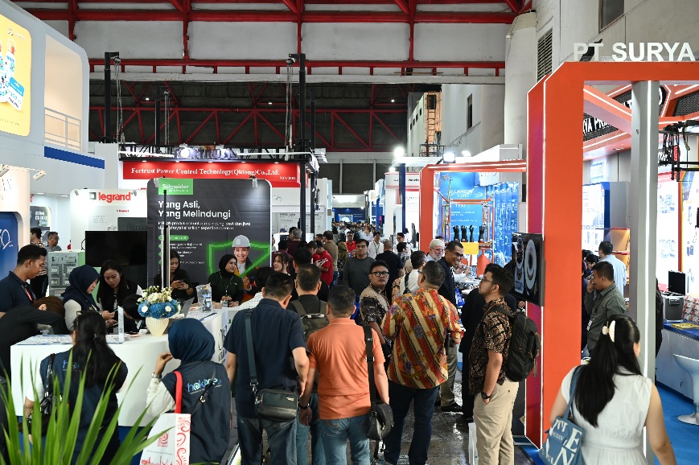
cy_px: 232
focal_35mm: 37
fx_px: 718
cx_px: 350
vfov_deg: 35.9
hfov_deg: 51.9
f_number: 4.5
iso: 1600
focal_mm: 37
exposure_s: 1/161
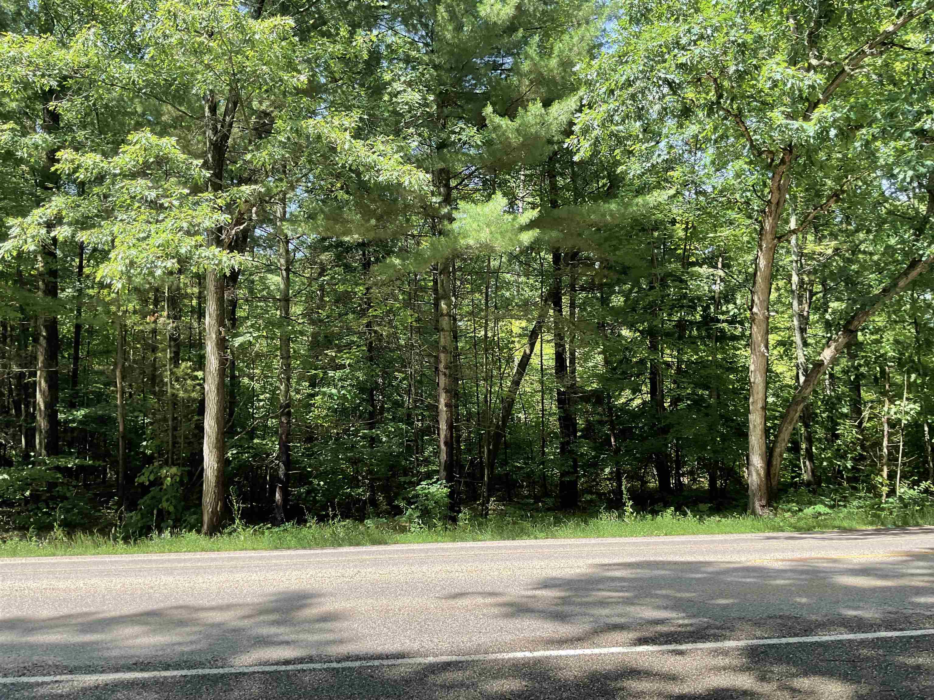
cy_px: 350
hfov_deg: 61.7
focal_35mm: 29
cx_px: 467
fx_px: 782
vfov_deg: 48.2
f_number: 1.8
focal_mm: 3
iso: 16
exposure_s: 1/161
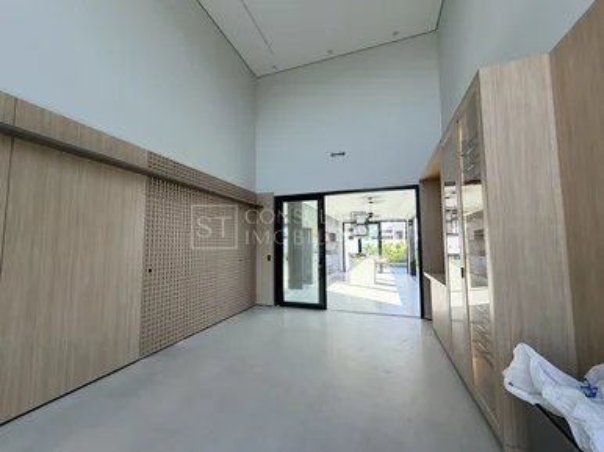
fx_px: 244
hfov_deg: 102.1
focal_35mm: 14
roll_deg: +0.3
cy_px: 226
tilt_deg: +4.9
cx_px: 302
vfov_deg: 85.6
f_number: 2.2
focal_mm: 2.22
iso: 50
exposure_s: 1/140
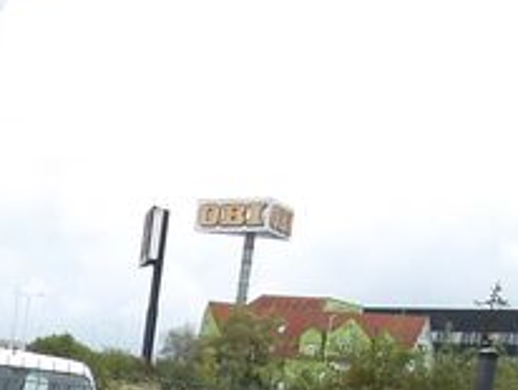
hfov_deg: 13.9
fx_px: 2008
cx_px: -214
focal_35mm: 134
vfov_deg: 9.8
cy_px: 941
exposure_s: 1/628
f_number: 3
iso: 100
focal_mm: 4.9
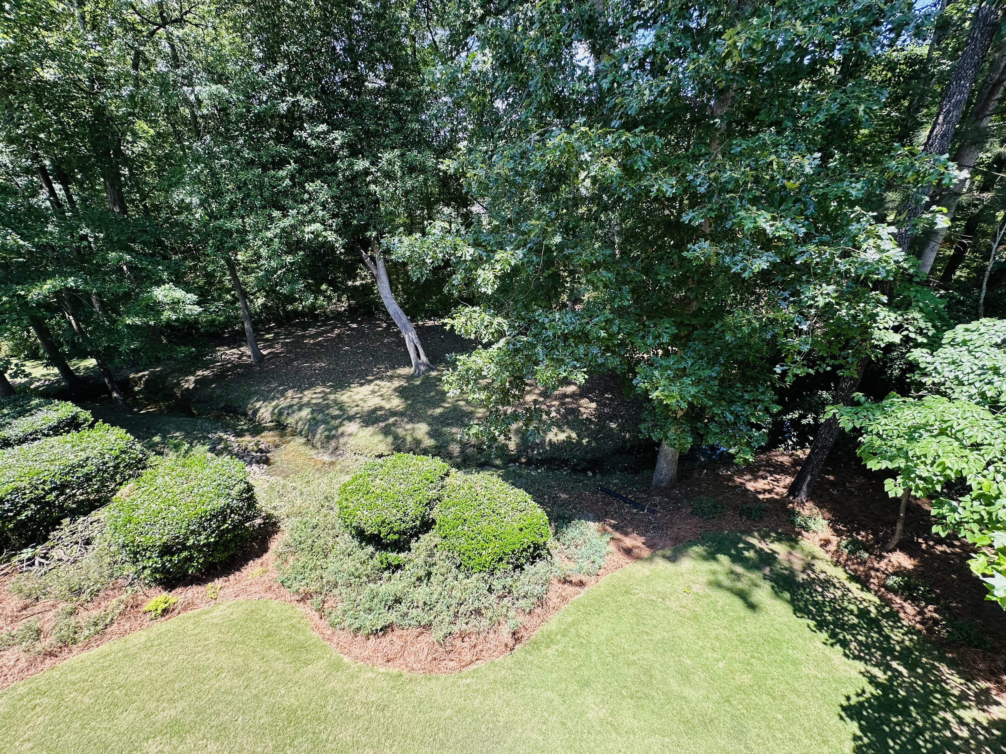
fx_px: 407
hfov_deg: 102.1
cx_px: 503
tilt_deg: -24.8
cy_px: 377
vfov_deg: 85.7
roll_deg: +1.5
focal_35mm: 14
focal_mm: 2.22
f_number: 2.2
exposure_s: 1/169
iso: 40
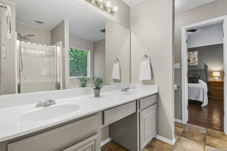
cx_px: 114
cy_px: 76
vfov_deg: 72.1
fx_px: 104
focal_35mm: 16
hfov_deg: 95.0
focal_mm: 11
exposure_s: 1/5
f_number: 5.6
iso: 125
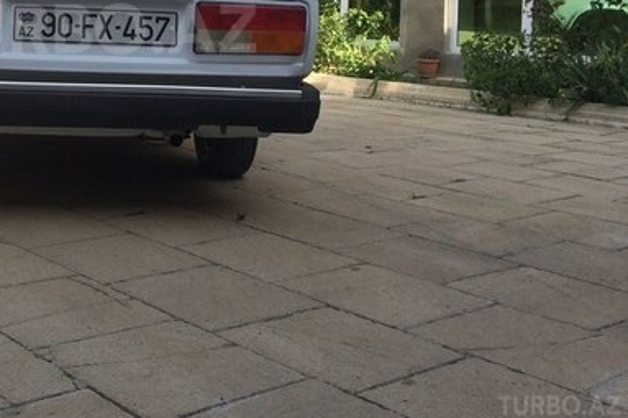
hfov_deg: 36.3
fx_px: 907
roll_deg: -1.1
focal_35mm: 52
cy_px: 29
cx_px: 89
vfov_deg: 25.1
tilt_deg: -1.2
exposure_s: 1/578
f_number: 2.2
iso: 32
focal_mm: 4.15
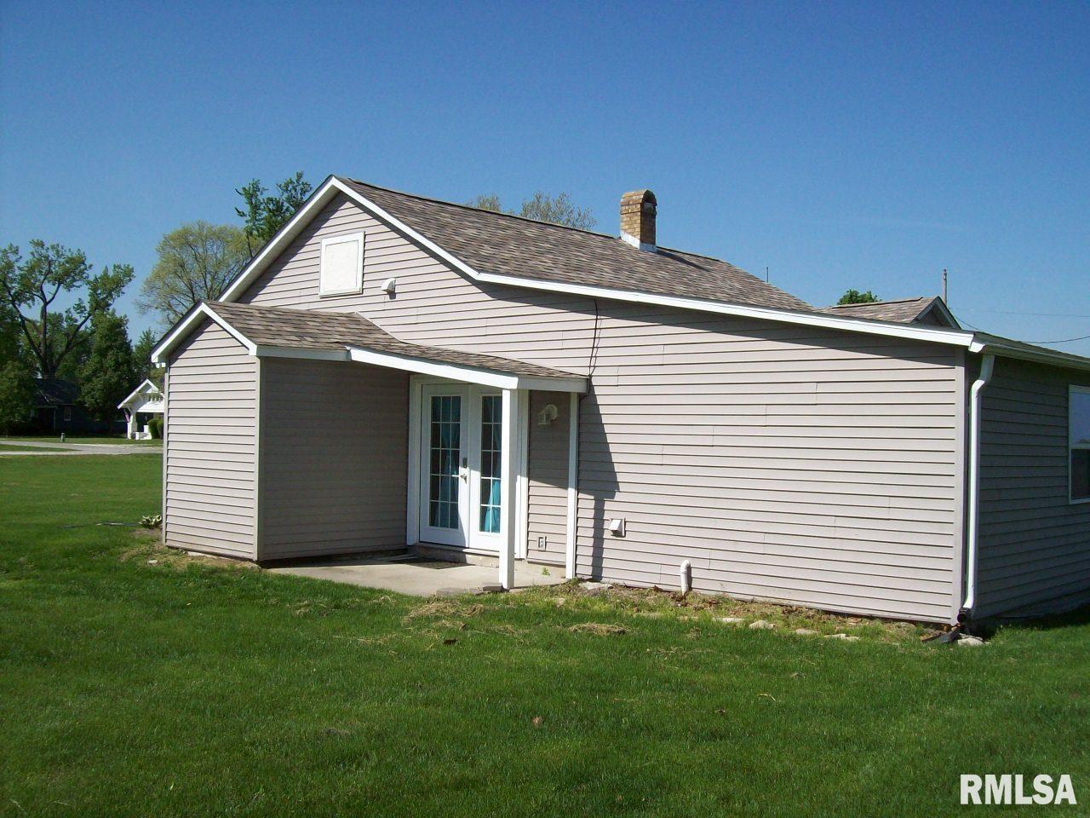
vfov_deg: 39.7
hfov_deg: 51.4
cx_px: 545
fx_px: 1134
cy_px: 409
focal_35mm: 36
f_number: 4.8
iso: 80
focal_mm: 6
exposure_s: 1/791
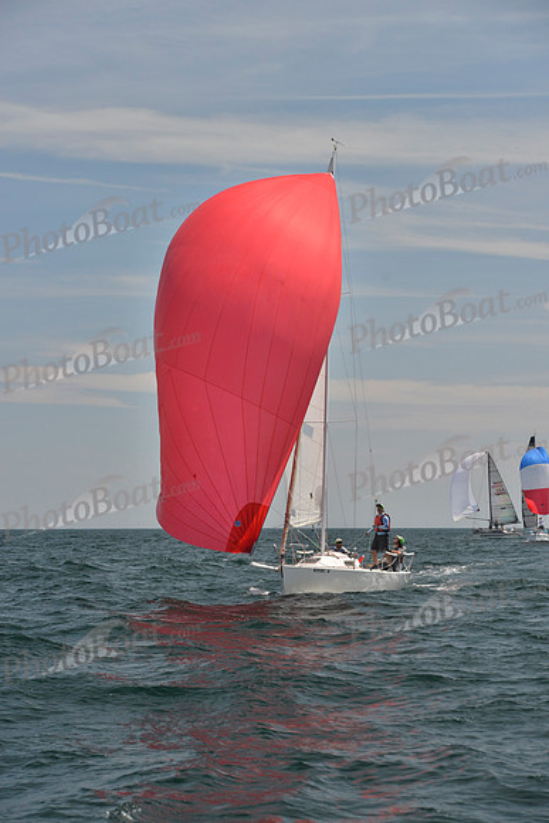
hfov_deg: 14.4
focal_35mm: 95
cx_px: 274
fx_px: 2172
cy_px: 412
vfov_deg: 21.5
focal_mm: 95
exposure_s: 1/800
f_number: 8
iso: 400
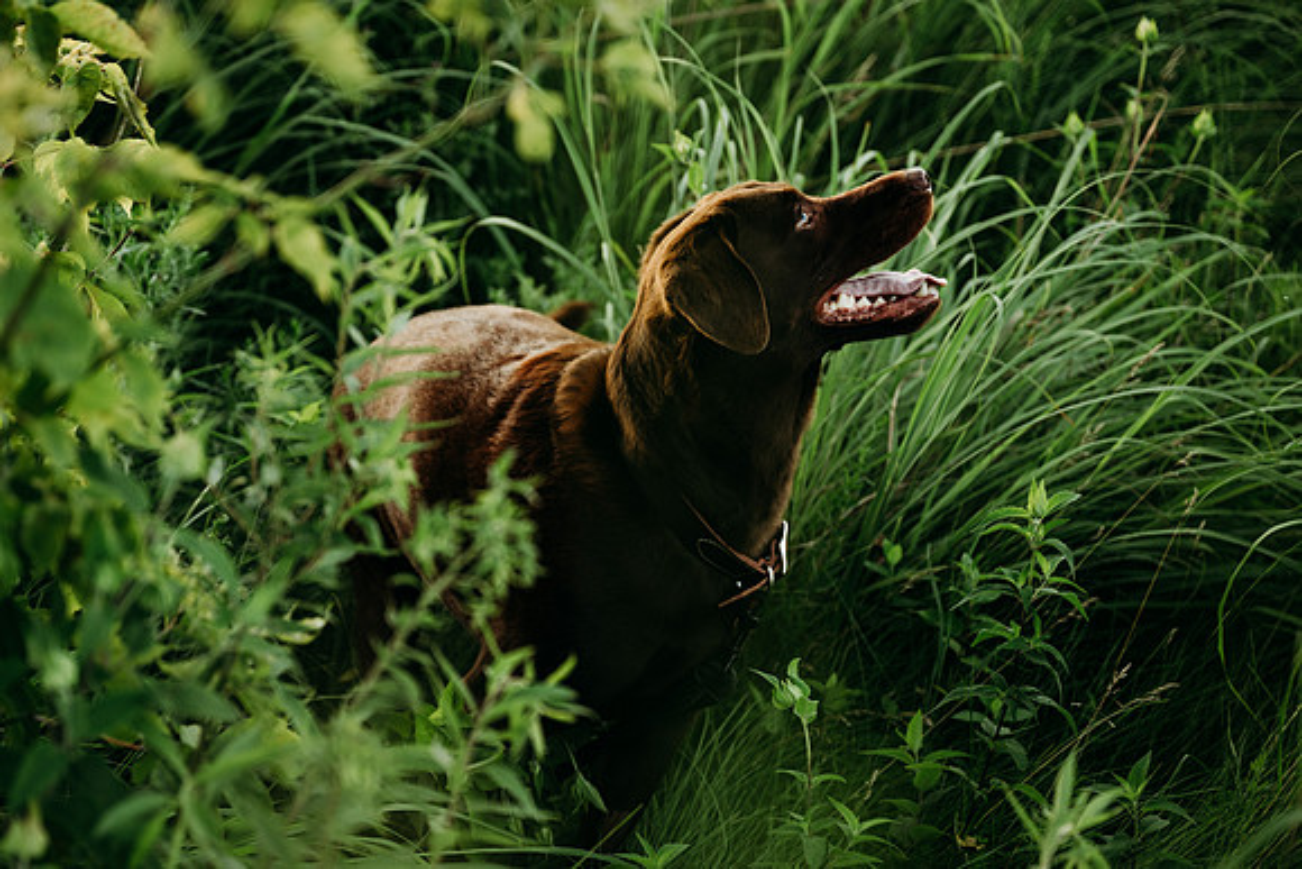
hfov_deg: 26.0
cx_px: 547
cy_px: 504
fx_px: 2812
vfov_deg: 17.6
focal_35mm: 78
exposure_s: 1/500
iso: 320
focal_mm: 67
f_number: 3.2
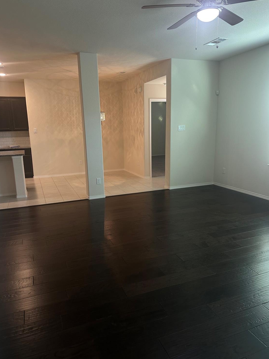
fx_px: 259
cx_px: 131
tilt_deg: -11.7
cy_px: 178
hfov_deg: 54.9
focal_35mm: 25
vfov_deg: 69.4
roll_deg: +0.9
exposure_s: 1/120
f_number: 1.78
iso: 160
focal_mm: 6.86
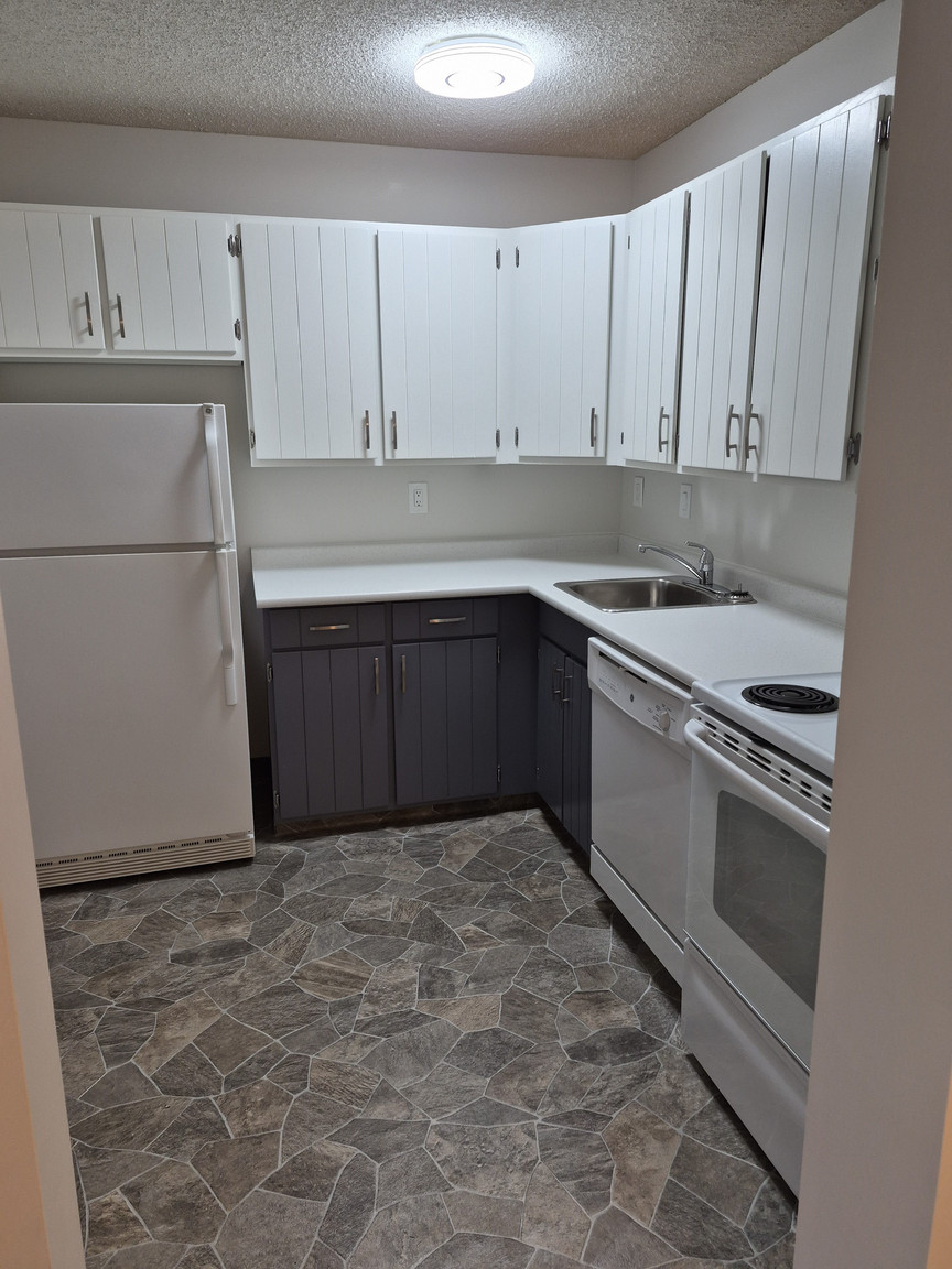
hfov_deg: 58.9
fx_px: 843
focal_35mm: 23
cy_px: 634
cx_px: 476
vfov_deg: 73.9
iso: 125
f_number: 1.8
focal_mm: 5.4
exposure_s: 1/120
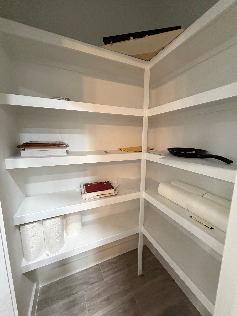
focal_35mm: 14
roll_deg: +1.5
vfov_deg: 102.1
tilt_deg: -8.8
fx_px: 128
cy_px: 158
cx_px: 118
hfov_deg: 85.7
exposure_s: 1/60
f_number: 2.2
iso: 500
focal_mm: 2.22
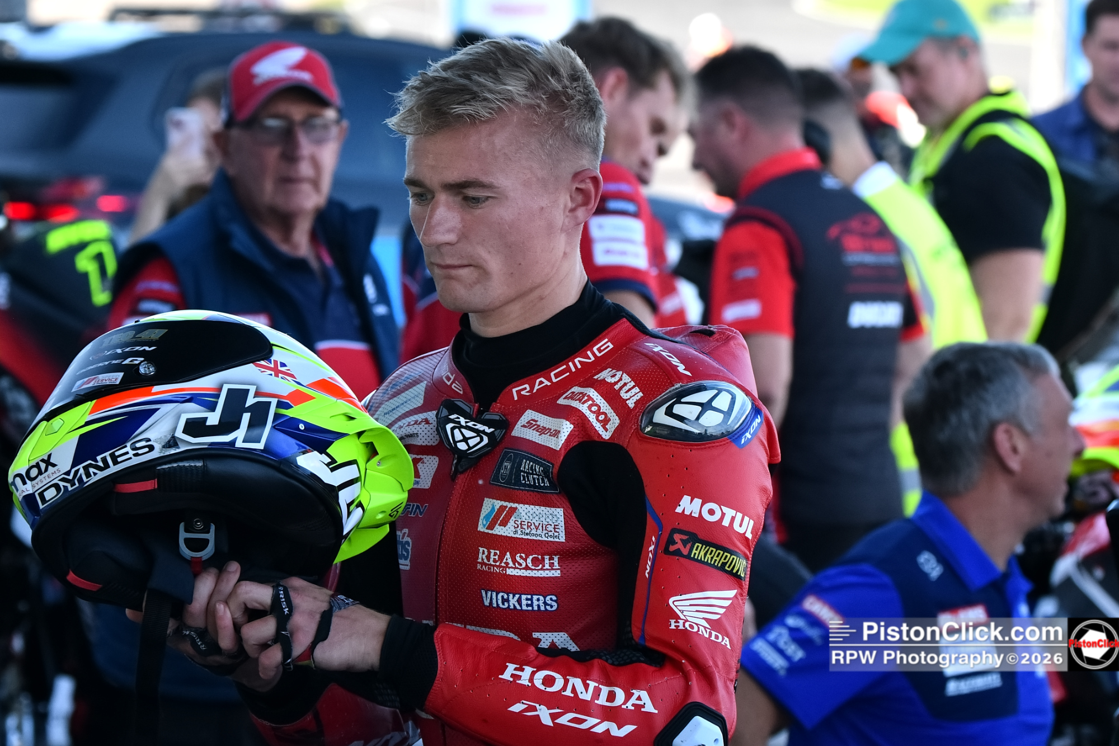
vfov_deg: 7.0
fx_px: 6060
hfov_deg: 10.5
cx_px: 560
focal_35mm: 195
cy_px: 373
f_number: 6.3
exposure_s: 1/800
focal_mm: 130
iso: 800
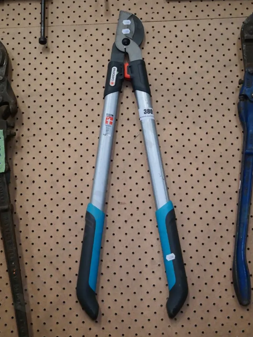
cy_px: 166
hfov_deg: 29.1
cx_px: 126
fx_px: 487
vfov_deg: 38.2
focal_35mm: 50
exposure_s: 1/500
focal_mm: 23
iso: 3200
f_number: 4.5
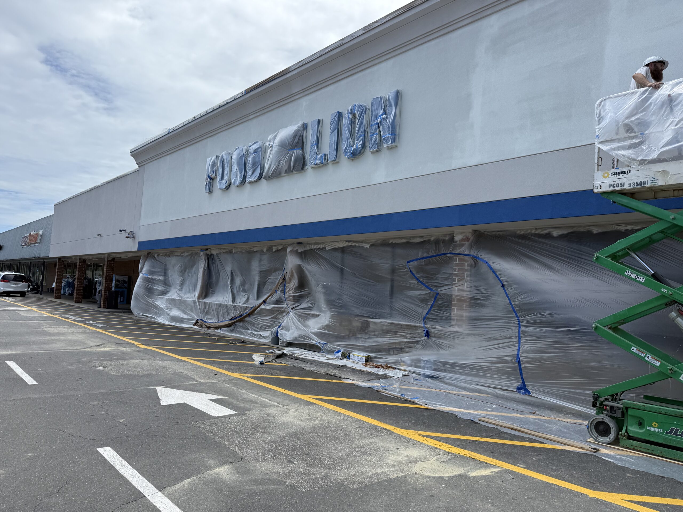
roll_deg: -3.5
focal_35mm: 24
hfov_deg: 71.6
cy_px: 256
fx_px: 474
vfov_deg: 56.8
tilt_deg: +5.3
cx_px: 342
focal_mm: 6.76
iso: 80
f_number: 1.78
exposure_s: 1/4167
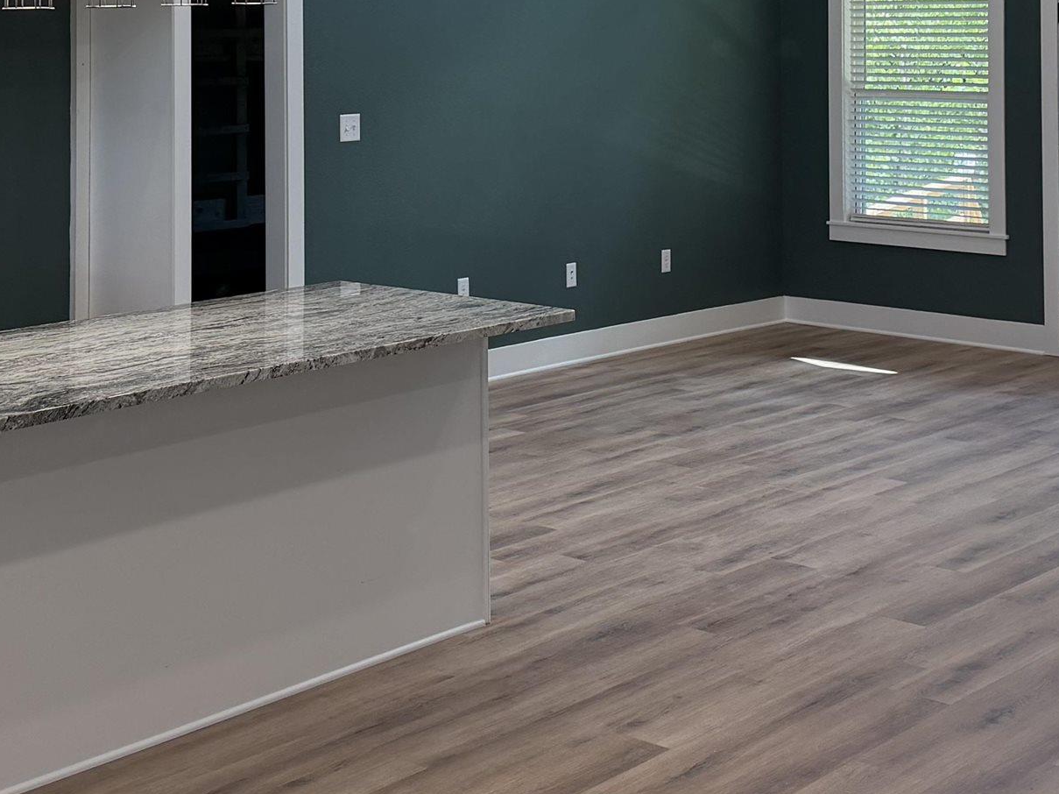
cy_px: -4
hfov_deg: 31.7
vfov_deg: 23.0
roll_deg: +1.3
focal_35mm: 61
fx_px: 1866
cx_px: 469
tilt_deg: +0.3
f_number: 1.78
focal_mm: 6.76
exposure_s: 1/204
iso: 125
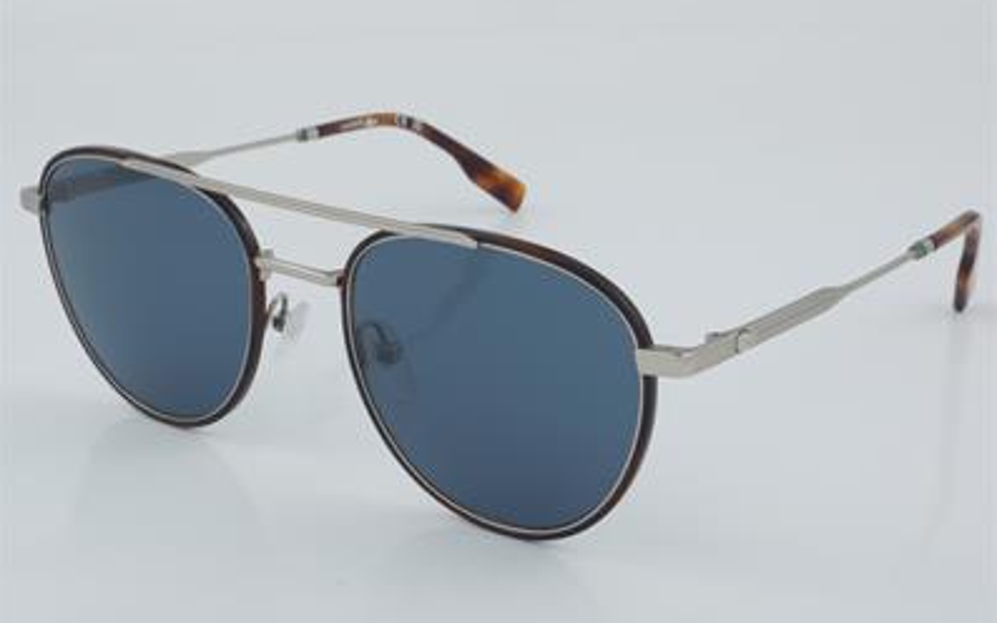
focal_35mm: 77
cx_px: 497
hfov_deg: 26.8
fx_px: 2092
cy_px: 317
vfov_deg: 16.9
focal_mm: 50
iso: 100
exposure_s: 1/4
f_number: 32
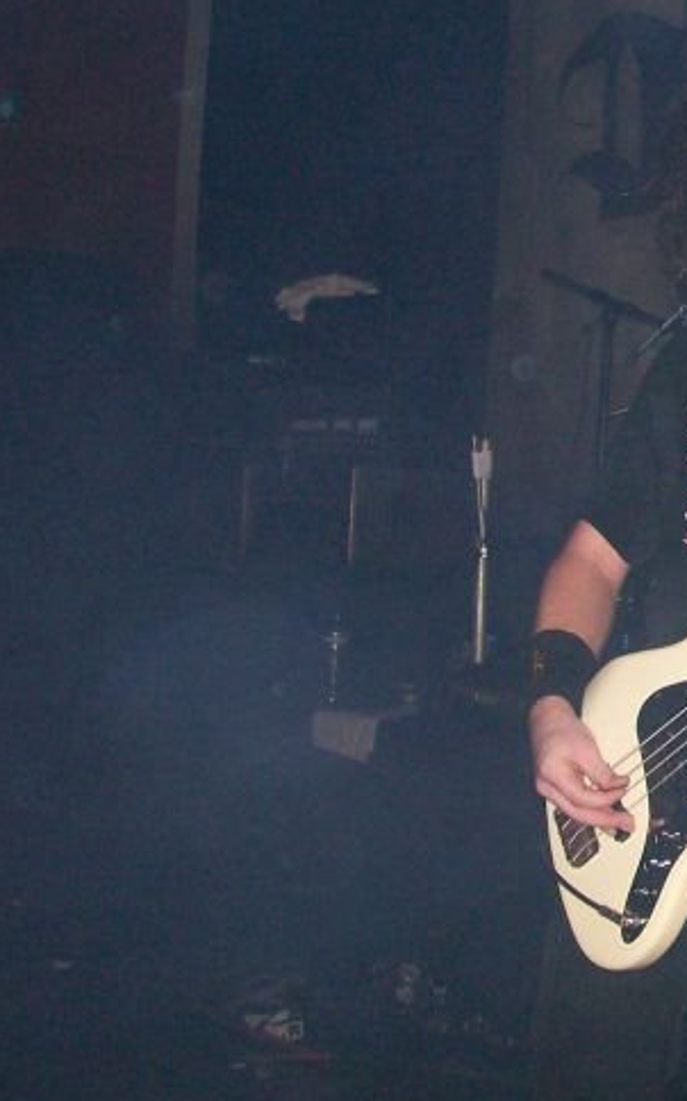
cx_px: 755
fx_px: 1890
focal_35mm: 63
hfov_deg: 19.7
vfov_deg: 32.4
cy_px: 457
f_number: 2.7
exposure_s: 1/64
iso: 140
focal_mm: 6
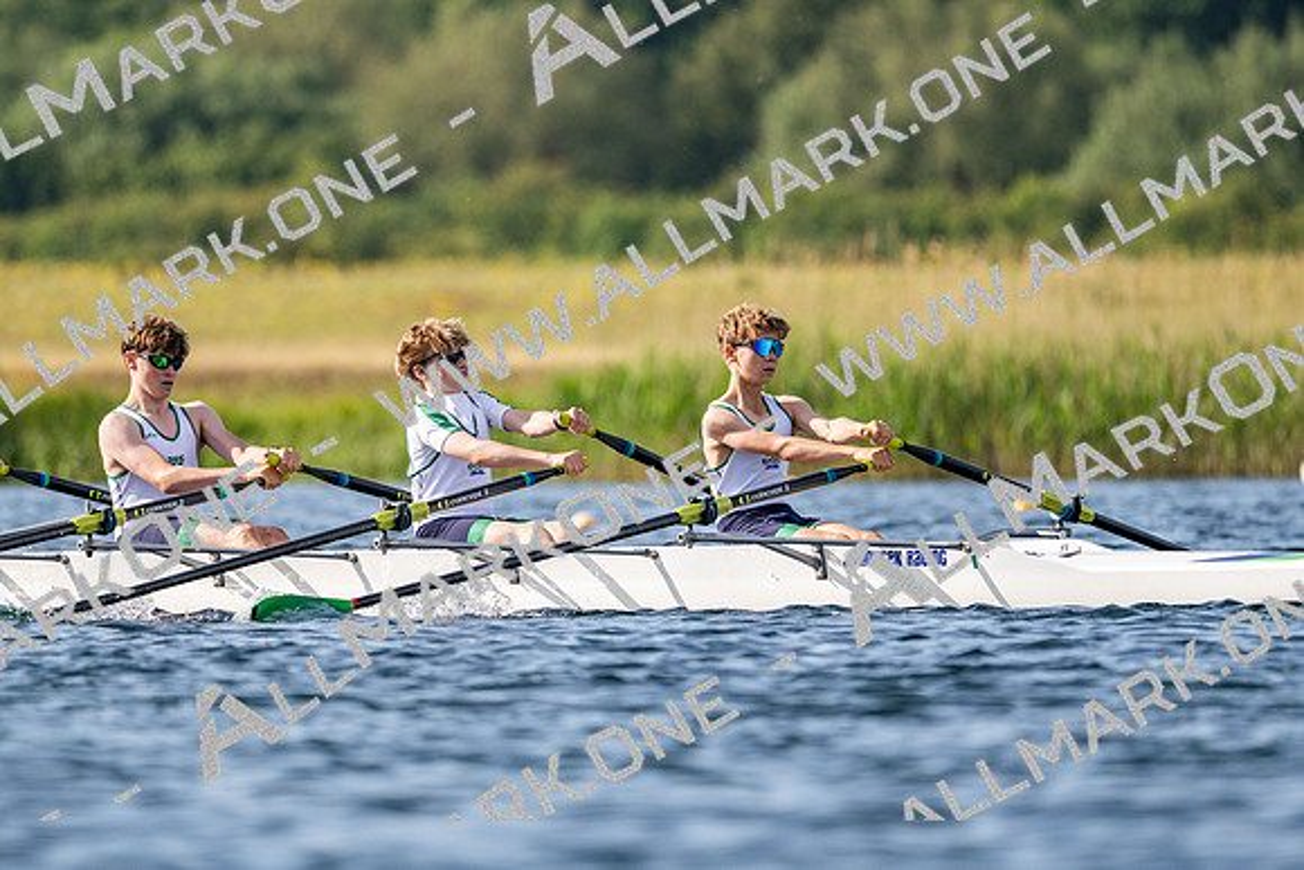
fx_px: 21749
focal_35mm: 600
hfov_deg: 3.4
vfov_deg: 2.3
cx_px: 652
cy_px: 435
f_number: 4.5
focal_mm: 400
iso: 360
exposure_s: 1/2500
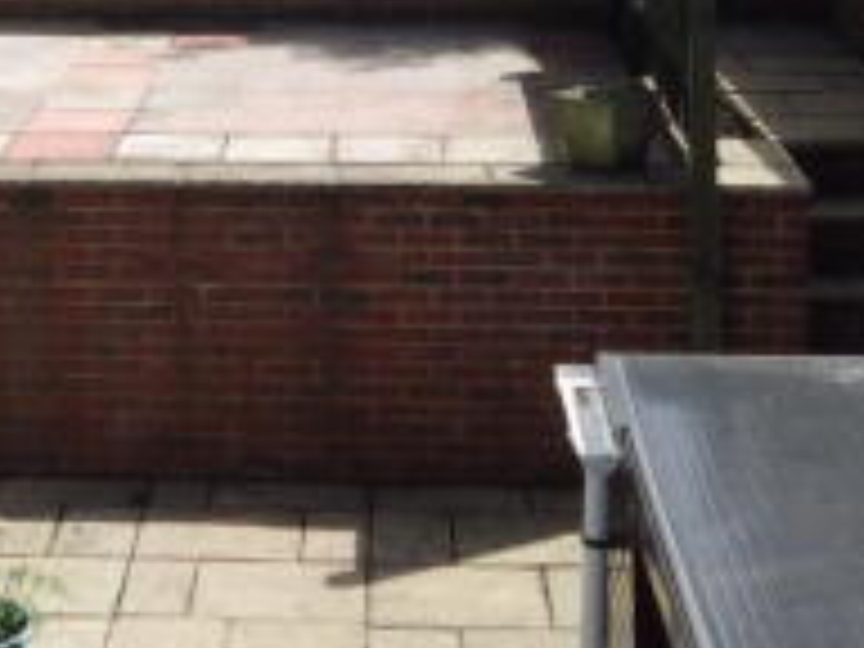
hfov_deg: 23.5
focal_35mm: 82
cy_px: -241
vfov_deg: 16.8
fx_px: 2047
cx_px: 191
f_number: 3.2
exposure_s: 1/1250
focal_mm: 4.9
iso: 100
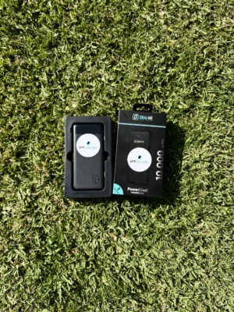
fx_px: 216
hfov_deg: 56.8
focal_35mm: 24
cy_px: 156
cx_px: 117
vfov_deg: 71.6
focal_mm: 6.76
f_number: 1.78
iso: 80
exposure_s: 1/2415
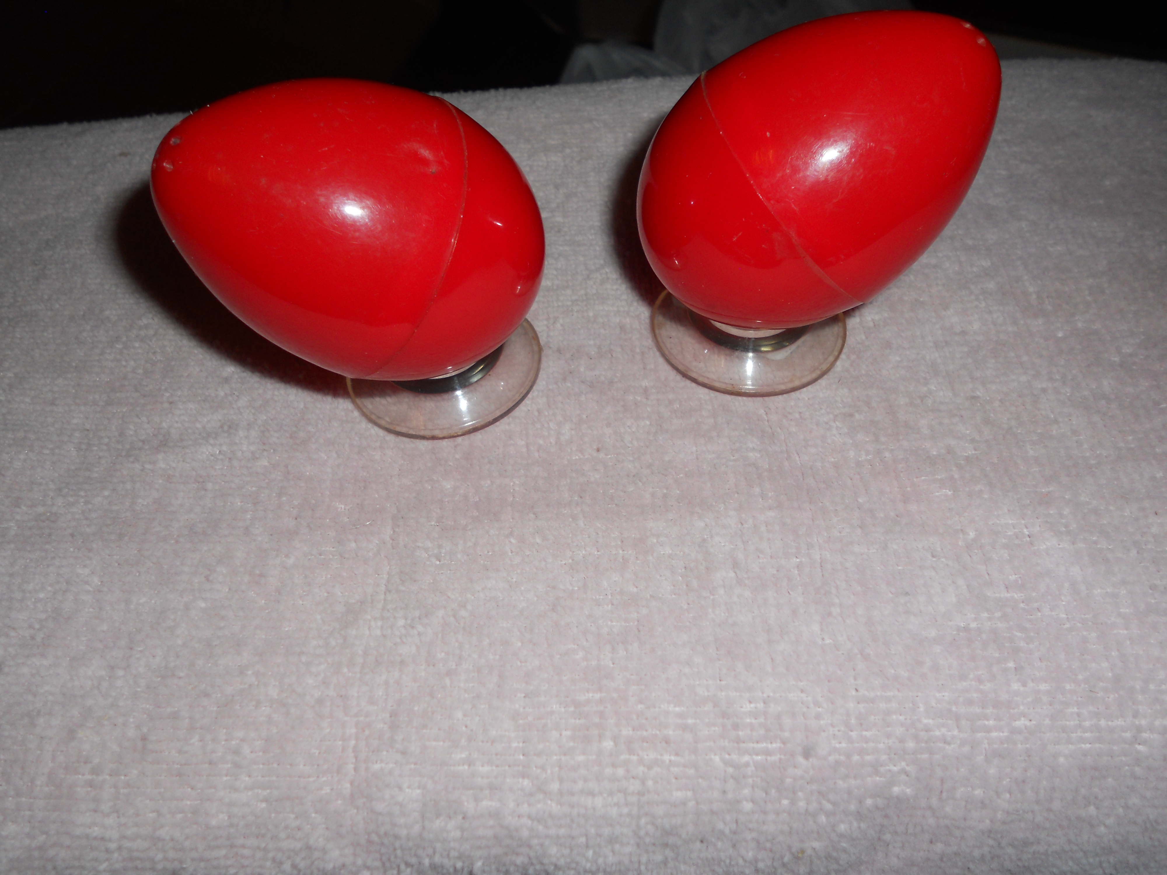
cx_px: 584
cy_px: 438
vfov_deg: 44.2
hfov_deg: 56.8
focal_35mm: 32
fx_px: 1079
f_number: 8.8
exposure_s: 1/25
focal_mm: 5.8
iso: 80
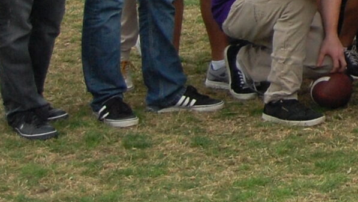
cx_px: 696
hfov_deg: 12.8
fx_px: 1405
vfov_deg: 7.7
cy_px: -245
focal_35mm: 148
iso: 800
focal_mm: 22
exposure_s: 1/400
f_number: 3.8
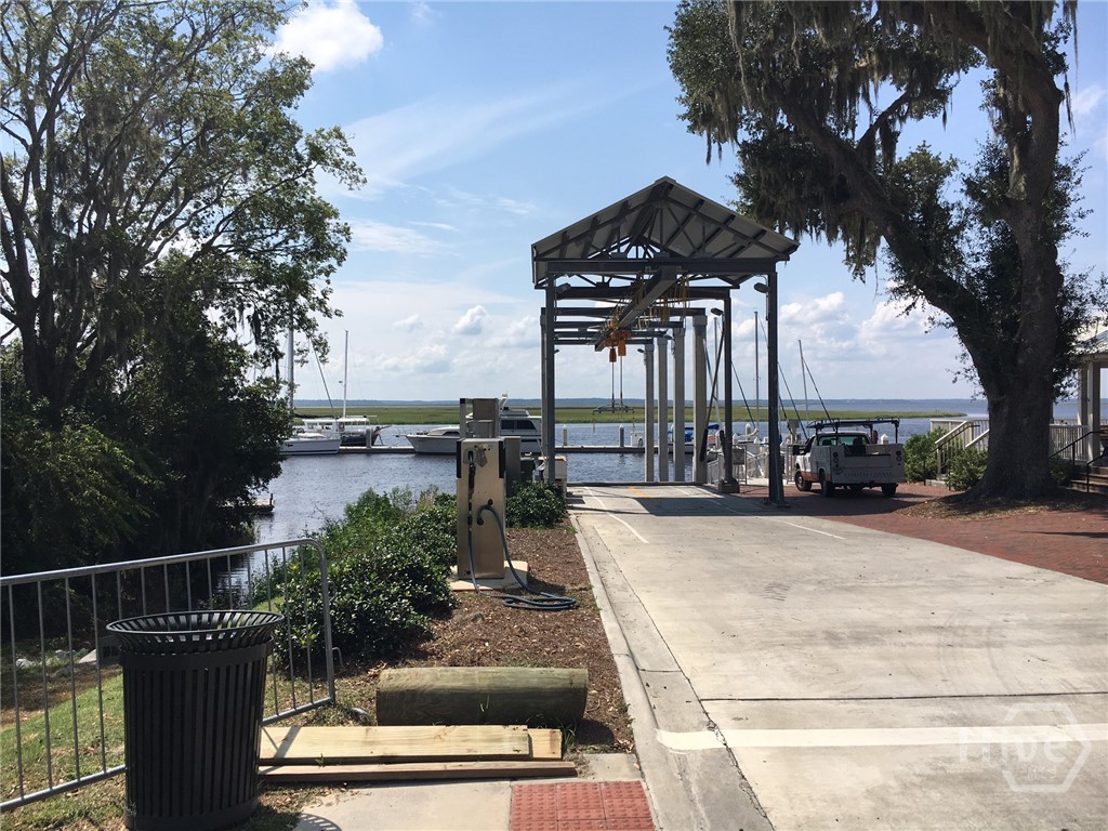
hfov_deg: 61.7
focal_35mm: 29
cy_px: 416
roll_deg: +0.6
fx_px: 928
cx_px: 554
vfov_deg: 48.2
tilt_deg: -0.9
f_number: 2.2
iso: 25
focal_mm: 4.15
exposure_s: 1/2481
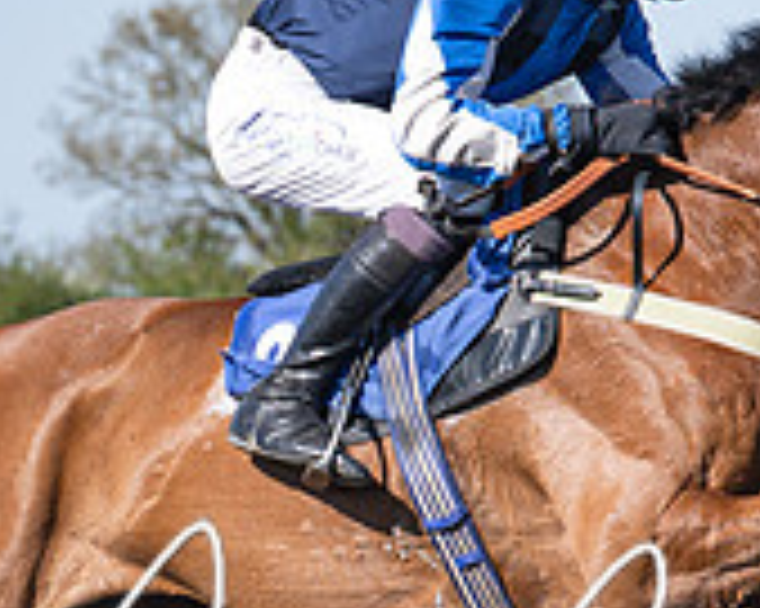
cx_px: 657
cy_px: 452
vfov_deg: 3.1
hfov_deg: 3.9
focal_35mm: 498
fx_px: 11195
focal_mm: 70
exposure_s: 1/1600
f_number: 4
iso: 200
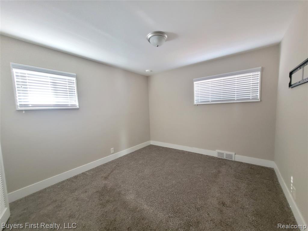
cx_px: 154
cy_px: 116
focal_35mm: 13
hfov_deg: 106.2
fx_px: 116
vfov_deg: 89.9
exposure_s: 1/24
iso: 640
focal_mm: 1.74
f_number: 2.2
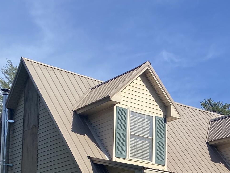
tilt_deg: +1.8
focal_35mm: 80
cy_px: 253
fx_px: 531
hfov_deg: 21.3
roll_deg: -0.4
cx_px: 325
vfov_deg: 16.9
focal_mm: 4.25
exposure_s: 1/2268
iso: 32
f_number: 1.8
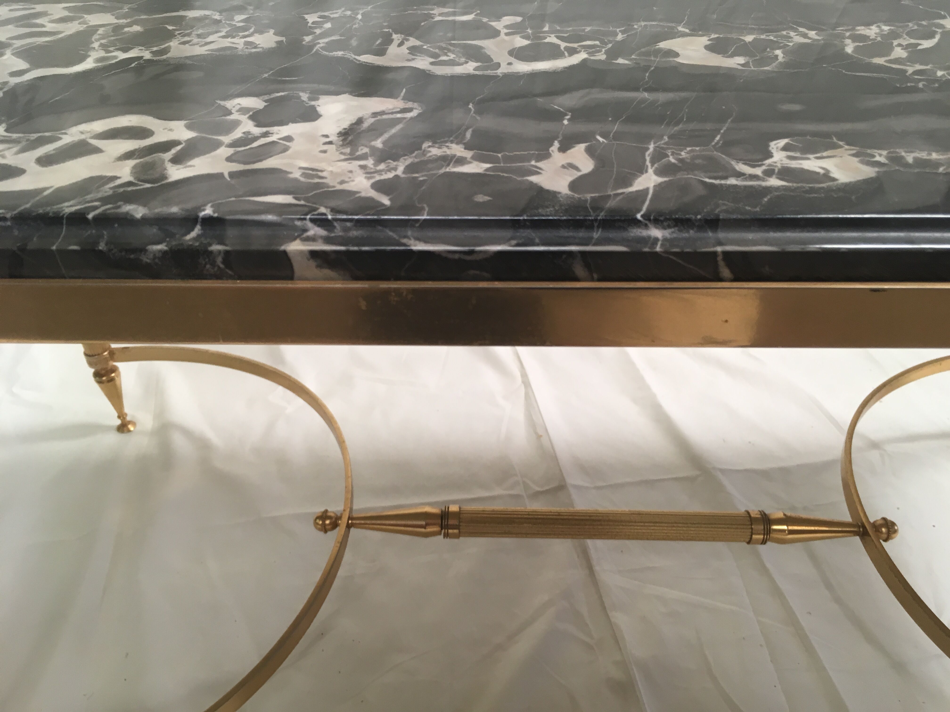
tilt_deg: -36.8
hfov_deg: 61.7
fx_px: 796
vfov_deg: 48.2
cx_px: 475
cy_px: 356
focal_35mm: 29
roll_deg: +0.1
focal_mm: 4.15
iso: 64
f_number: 2.2
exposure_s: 1/33
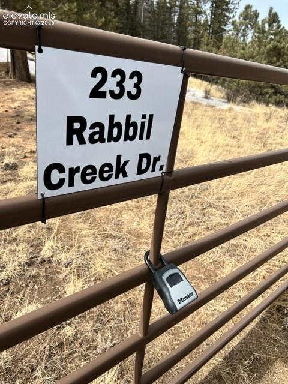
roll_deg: +0.6
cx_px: 144
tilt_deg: -24.9
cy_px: 192
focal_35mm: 26
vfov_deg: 67.3
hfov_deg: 53.1
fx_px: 288
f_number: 1.5
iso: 50
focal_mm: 5.7
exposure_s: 1/2915
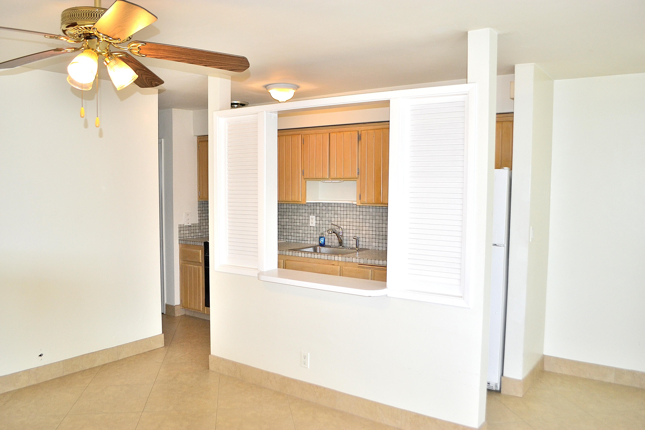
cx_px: 322
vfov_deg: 47.9
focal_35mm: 27
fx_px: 484
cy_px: 215
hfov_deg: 67.4
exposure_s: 1/125
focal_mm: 18
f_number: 4
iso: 250
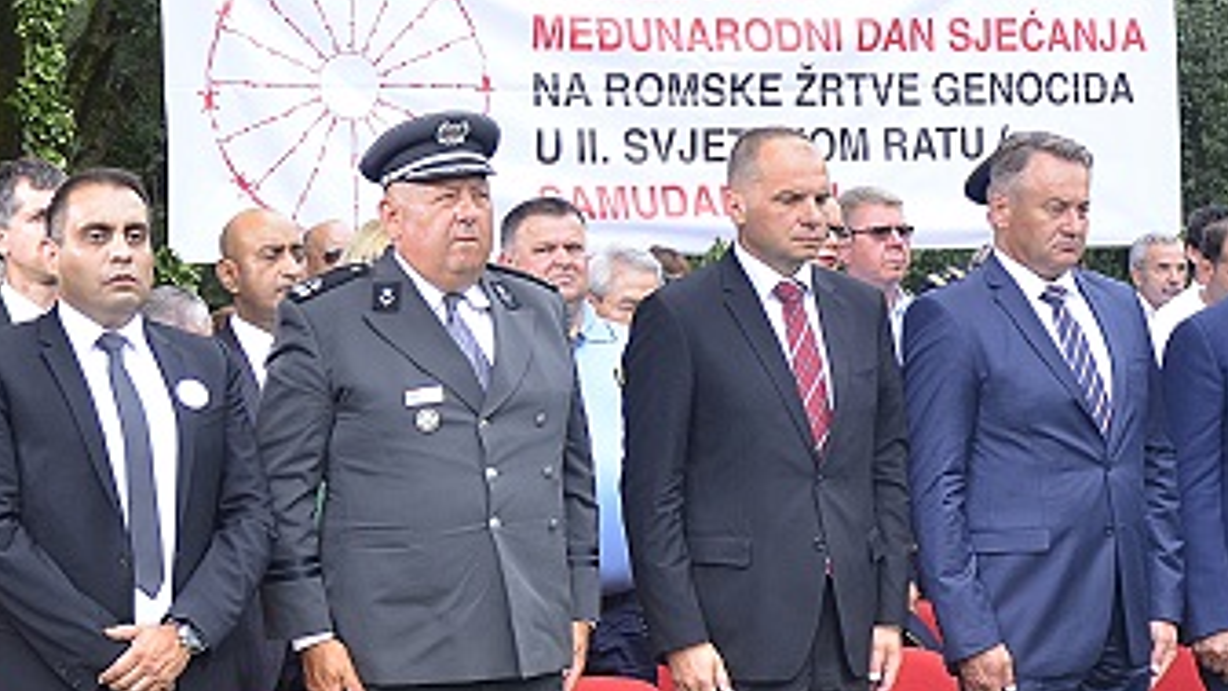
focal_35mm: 105
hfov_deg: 20.2
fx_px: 3419
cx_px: 281
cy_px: 344
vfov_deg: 11.5
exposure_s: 1/320
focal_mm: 30
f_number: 4.2
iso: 400
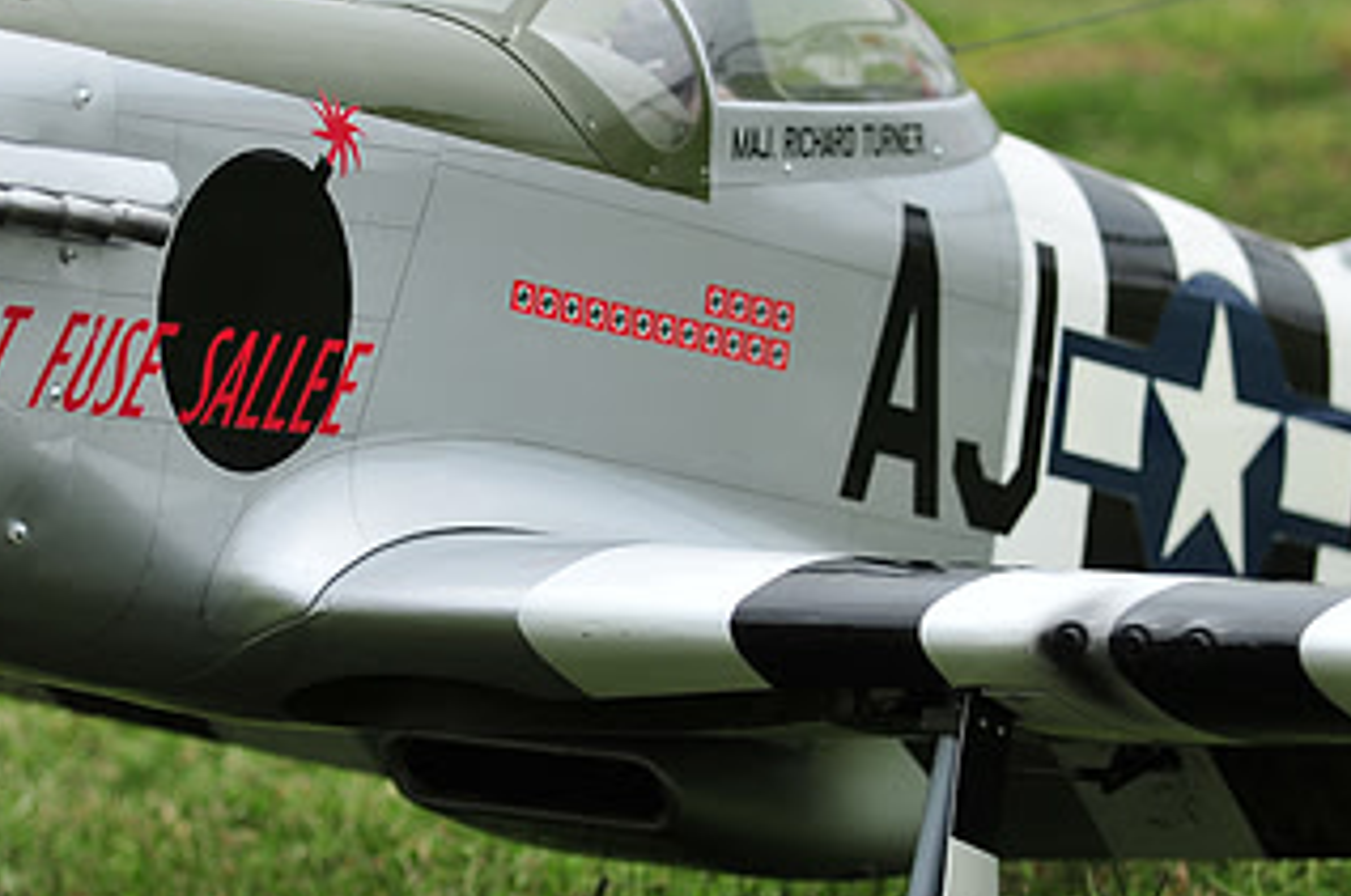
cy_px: 486
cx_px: 421
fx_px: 9218
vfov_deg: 5.6
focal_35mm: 246
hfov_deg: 8.4
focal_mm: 90
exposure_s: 1/2000
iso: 200
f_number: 2.8
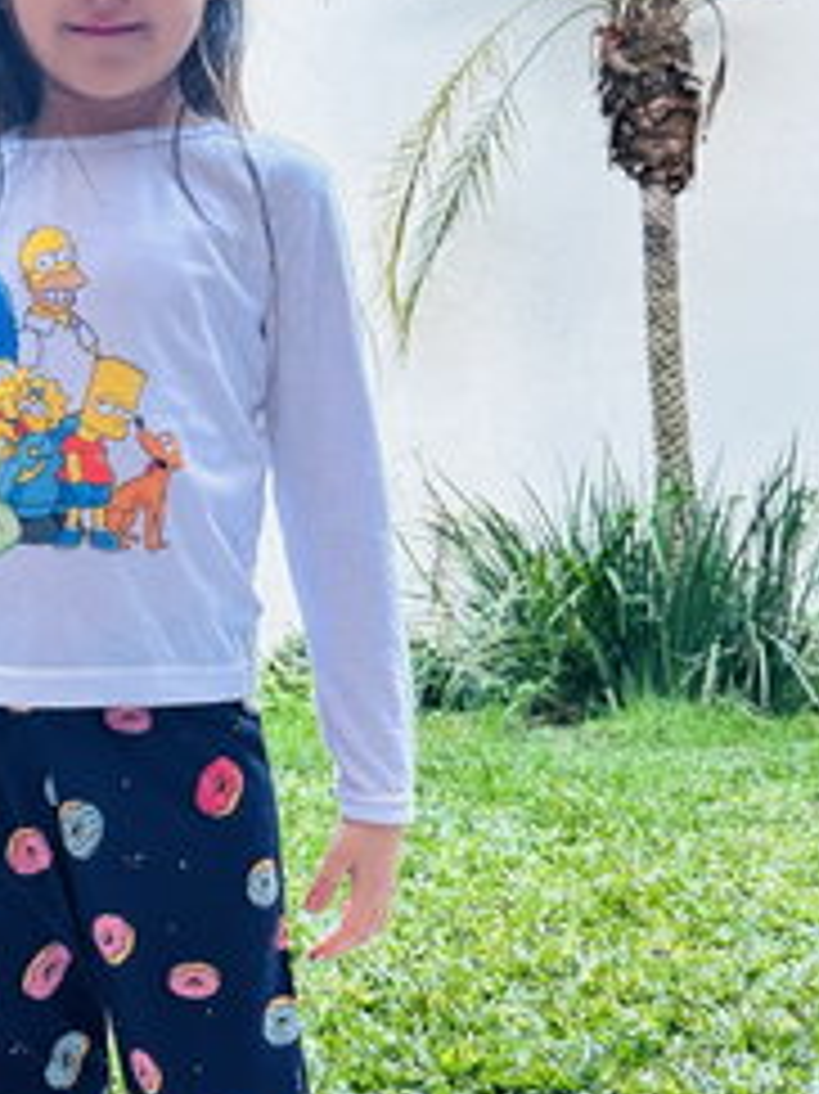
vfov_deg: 33.5
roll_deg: +0.3
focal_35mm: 57
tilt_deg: -6.0
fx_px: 1800
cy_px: 741
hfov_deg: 25.2
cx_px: 171
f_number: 1.5
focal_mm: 5.7
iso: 100
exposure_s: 1/121
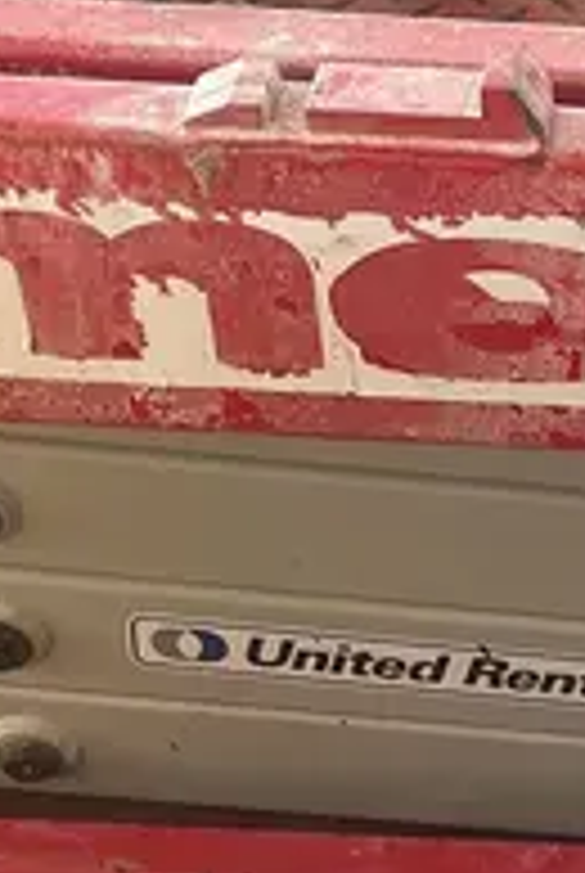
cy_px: 200
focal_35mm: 102
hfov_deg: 12.8
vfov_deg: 19.8
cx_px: 864
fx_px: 2477
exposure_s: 1/121
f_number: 1.6
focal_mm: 5.1
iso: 100
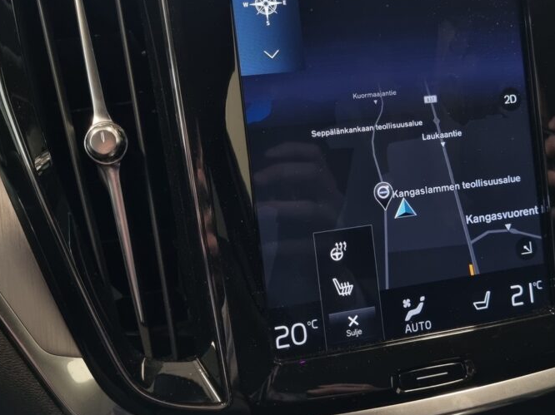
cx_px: 334
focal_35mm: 40
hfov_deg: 46.5
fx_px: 641
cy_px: 180
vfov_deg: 35.9
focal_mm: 5.4
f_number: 1.8
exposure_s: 1/50
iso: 250
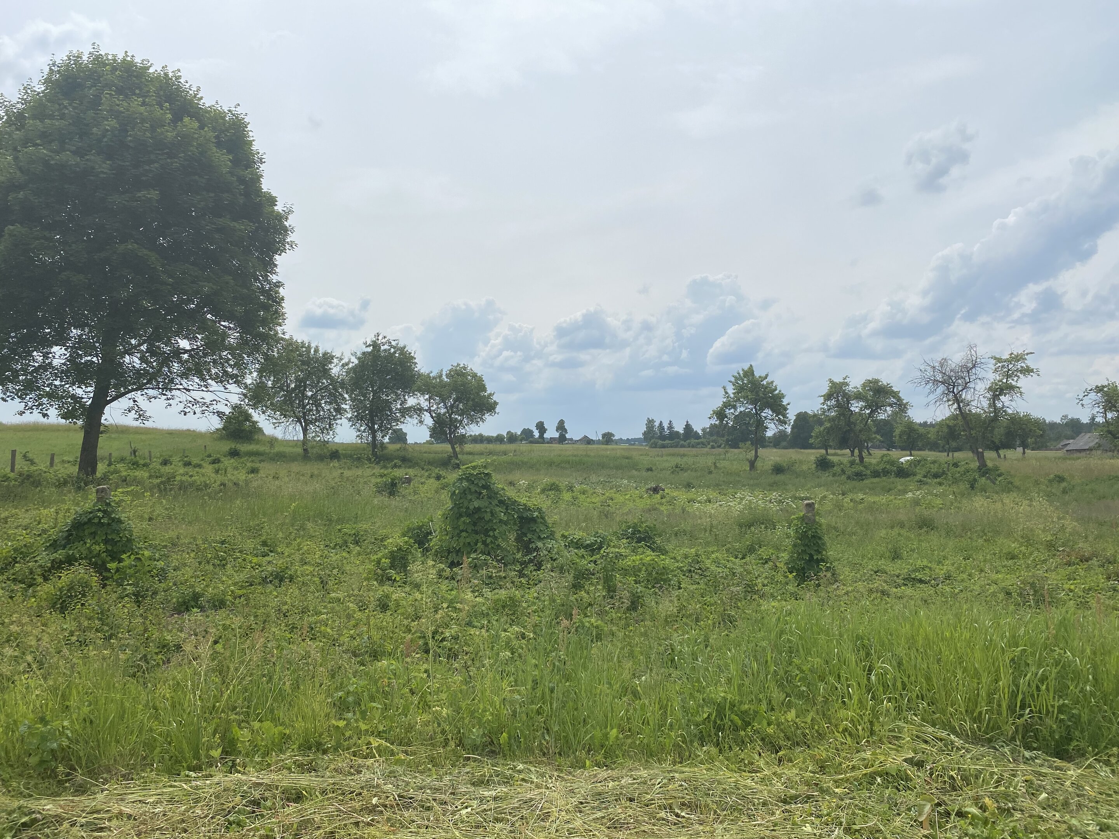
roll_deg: -0.1
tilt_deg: +3.8
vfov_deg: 53.1
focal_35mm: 26
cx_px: 560
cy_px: 420
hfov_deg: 67.3
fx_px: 840
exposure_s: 1/6757
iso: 32
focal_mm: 4.25
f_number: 1.8
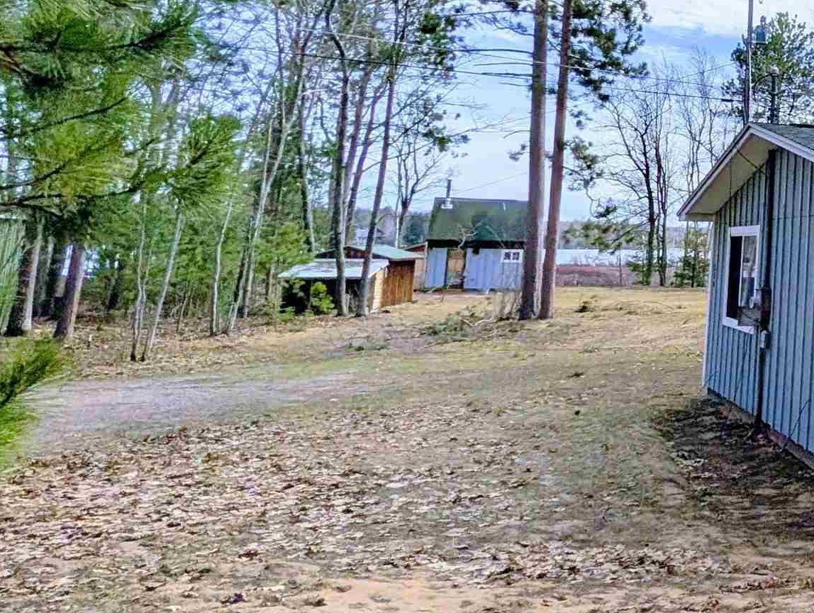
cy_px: 158
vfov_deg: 43.0
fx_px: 753
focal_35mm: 32
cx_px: 1033
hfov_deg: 37.7
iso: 39
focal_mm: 2.02
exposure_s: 1/6494
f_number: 1.7
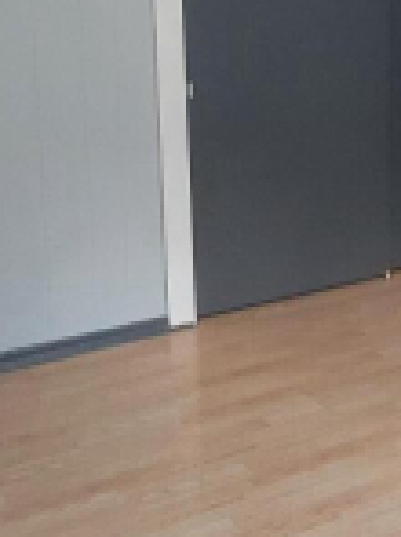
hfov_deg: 23.8
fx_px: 913
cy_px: 93
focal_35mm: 59
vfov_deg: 31.7
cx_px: 394
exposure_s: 1/29
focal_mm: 1.74
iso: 320
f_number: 2.2
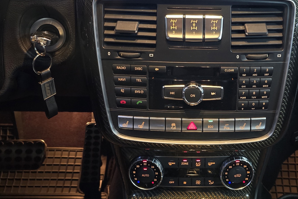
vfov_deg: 30.1
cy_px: 55
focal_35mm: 44
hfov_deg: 43.9
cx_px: 197
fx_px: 364
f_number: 1.7
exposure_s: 1/24
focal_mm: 6.3
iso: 1600
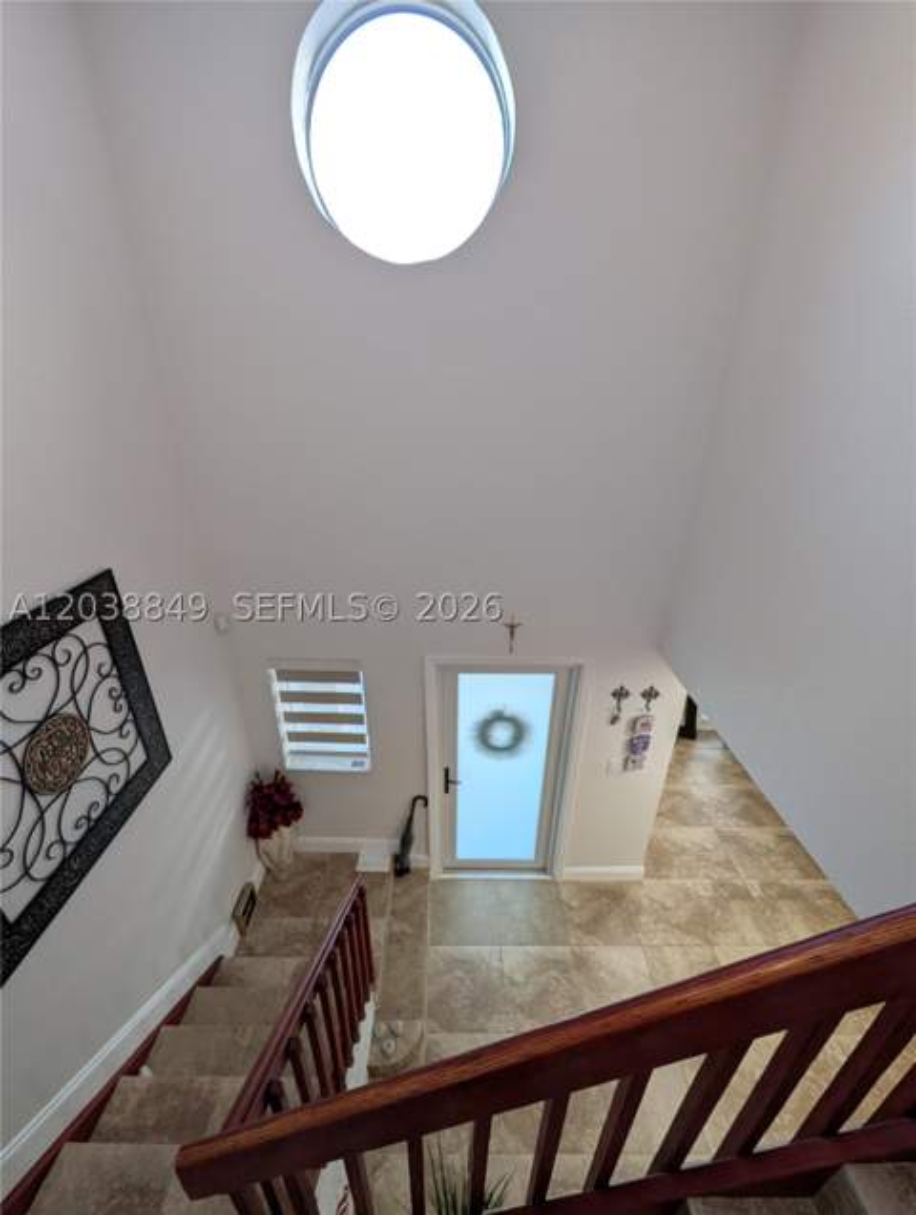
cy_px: 608
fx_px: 422
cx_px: 458
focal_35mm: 12
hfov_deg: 94.7
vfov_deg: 110.4
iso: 141
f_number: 1.7
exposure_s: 1/120
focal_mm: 2.02
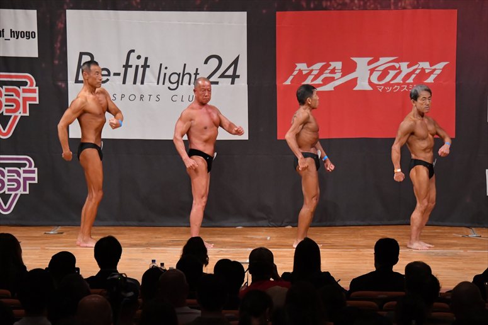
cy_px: 162
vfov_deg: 7.9
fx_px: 2358
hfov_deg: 11.8
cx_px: 244
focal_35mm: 174
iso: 6400
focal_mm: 116
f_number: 5.6
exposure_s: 1/400
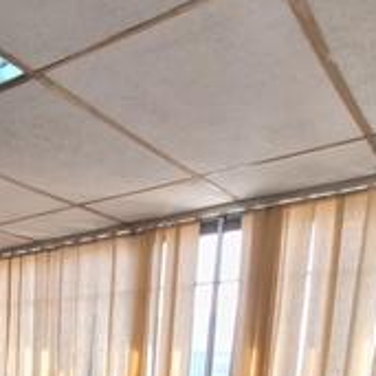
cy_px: 475
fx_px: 528
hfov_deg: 34.0
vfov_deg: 31.3
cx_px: -37
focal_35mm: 43
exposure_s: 1/40
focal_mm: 1.74
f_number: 2.2
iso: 50
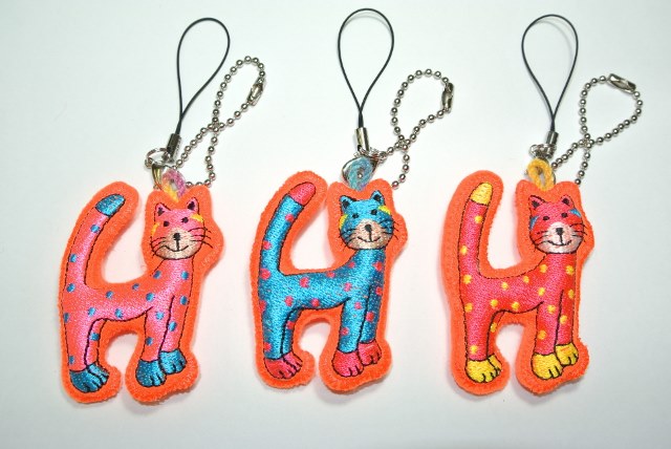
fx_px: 690
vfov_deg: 36.0
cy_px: 224
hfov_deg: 51.8
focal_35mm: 37
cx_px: 336
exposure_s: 1/60
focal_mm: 14
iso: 100
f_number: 5.6
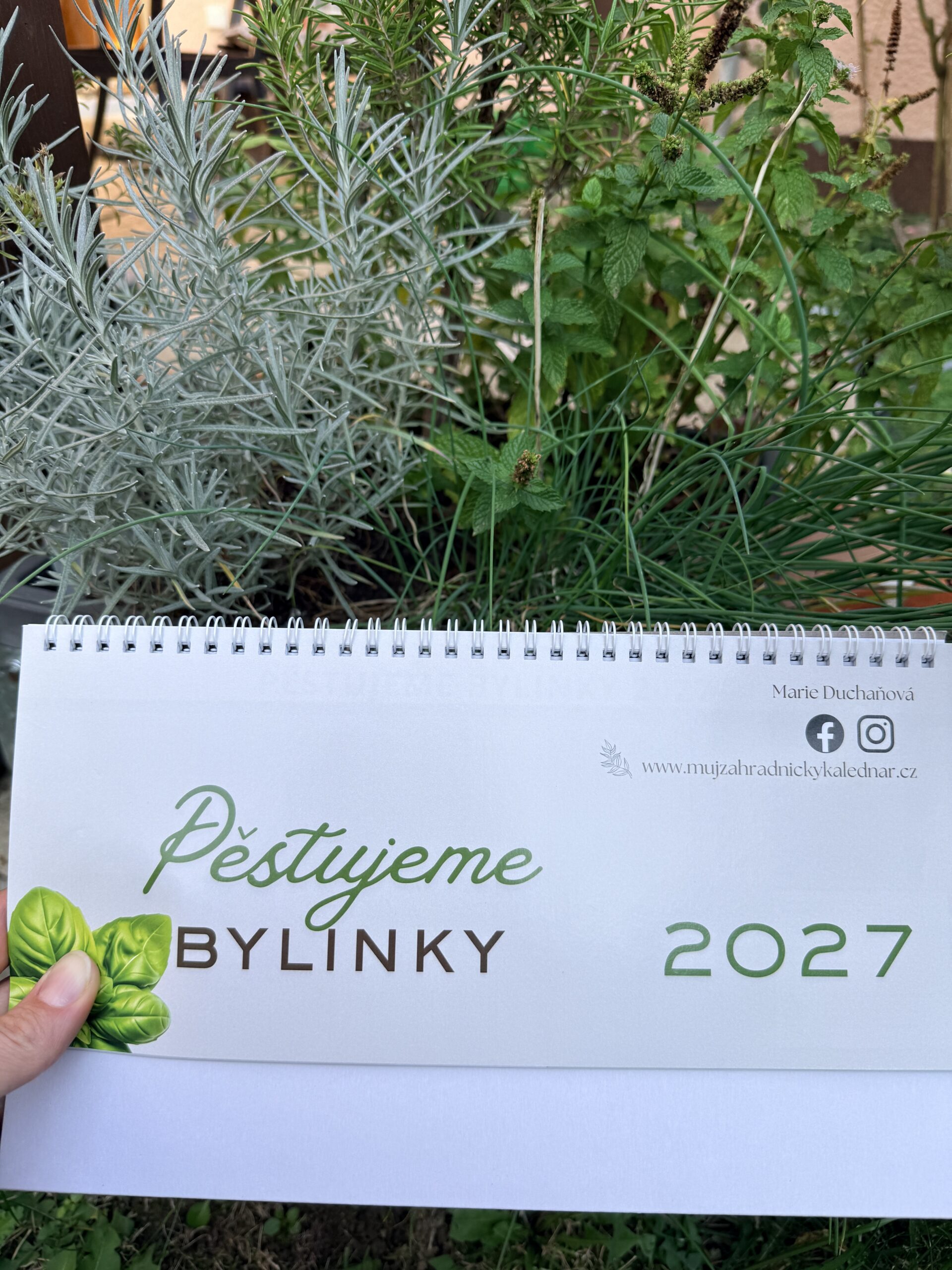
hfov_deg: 56.8
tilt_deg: -33.1
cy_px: 635
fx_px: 880
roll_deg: -0.8
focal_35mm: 24
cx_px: 476
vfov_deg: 71.6
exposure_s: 1/467
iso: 80
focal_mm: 6.76
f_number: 1.78
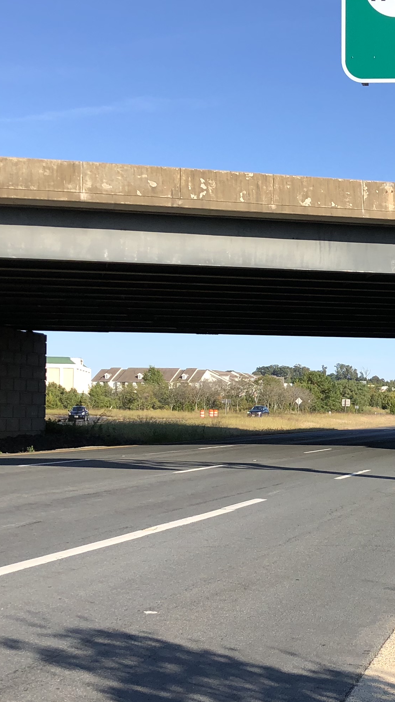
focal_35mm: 62
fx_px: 1154
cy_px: 409
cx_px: 427
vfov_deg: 33.8
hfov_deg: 18.7
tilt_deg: +0.5
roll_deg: -0.1
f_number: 1.8
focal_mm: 4
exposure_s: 1/1312
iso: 20
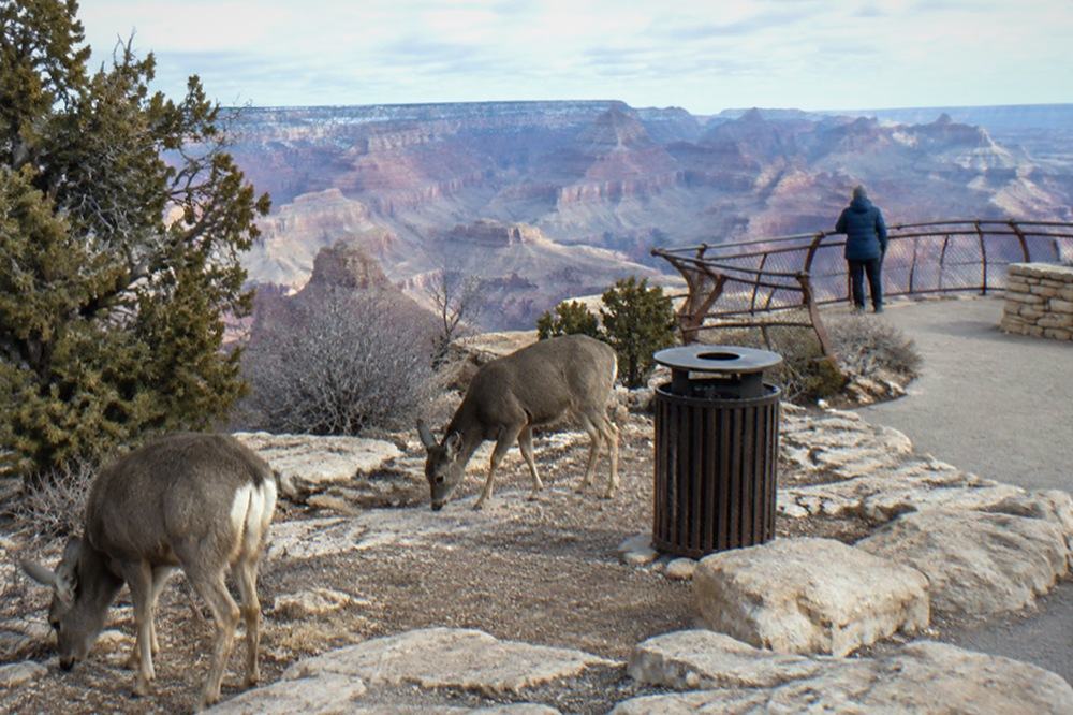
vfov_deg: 33.4
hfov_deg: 48.5
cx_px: 536
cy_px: 358
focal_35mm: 40
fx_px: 1192
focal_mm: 40
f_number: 11
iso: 200
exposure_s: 1/100
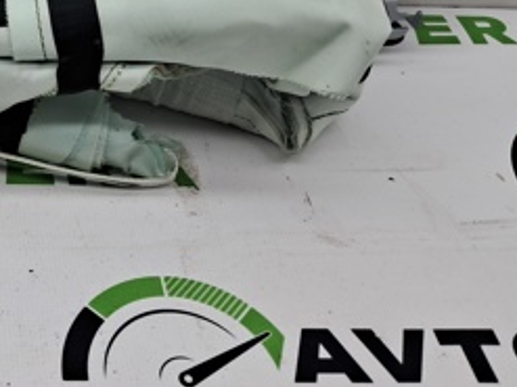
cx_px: -105
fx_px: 1045
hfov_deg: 25.0
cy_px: -87
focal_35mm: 70
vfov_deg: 19.7
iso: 50
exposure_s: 1/100
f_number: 1.8
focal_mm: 4
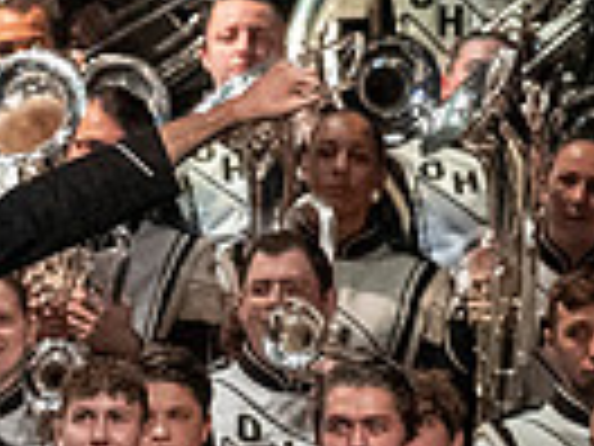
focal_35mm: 951
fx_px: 16319
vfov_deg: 1.6
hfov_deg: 2.1
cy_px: 500
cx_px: -603
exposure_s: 1/500
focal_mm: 150
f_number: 4
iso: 4000
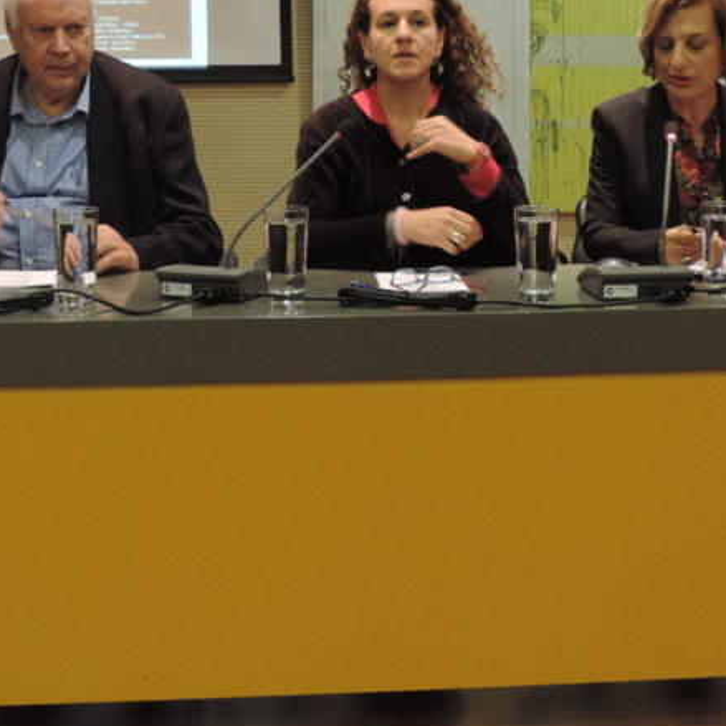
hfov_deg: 25.4
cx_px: 390
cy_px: 155
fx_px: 1614
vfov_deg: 25.0
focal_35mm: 68
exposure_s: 1/25
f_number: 3.2
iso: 400
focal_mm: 5.8
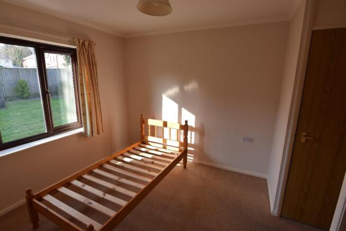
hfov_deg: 94.9
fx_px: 159
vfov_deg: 72.1
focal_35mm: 16
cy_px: 116
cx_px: 173
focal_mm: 11
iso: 400
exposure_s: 1/160
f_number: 6.3
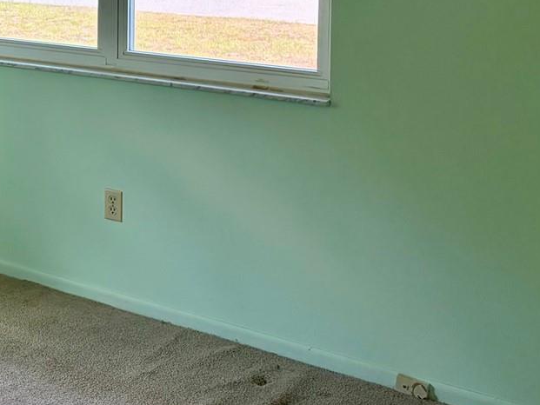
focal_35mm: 67
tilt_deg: -3.3
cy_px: -39
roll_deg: +1.1
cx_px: -125
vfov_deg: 20.9
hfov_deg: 25.6
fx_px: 1045
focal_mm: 5.96
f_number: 1.6
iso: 125
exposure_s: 1/172
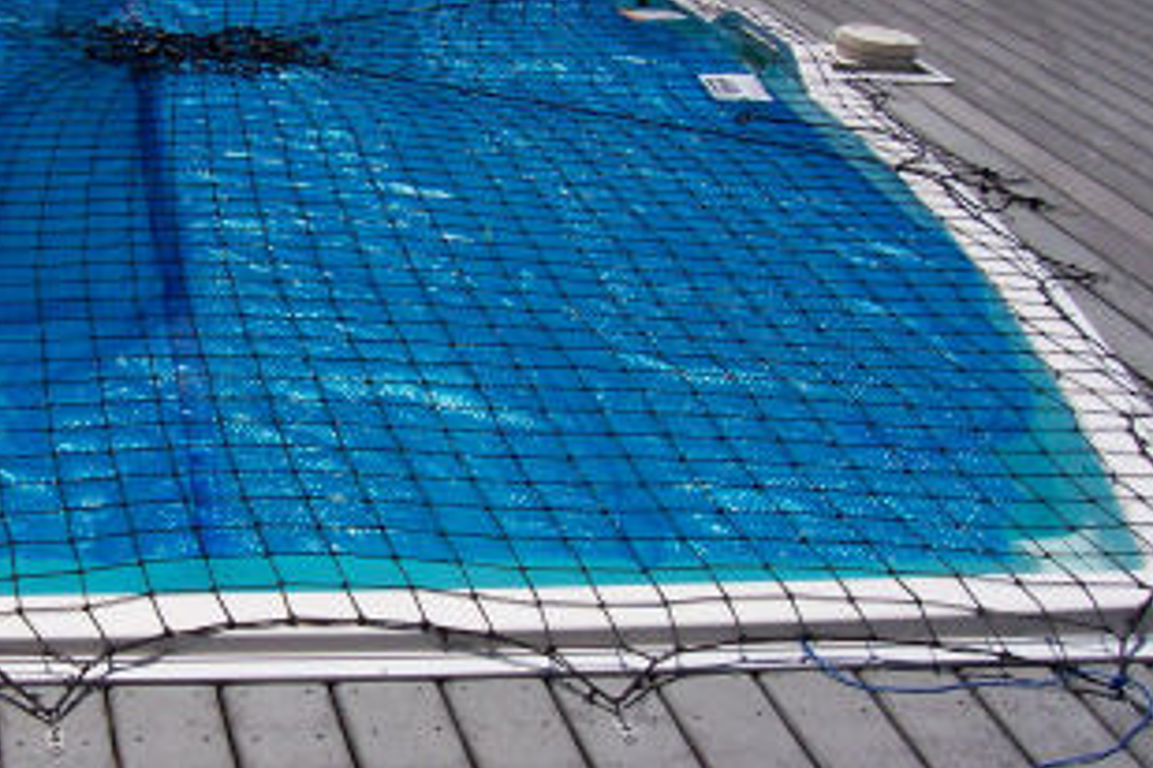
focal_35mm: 66
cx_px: 209
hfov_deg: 29.7
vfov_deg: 20.6
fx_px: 2114
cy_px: 298
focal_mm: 5.6
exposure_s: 1/1401
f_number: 5.1
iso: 80
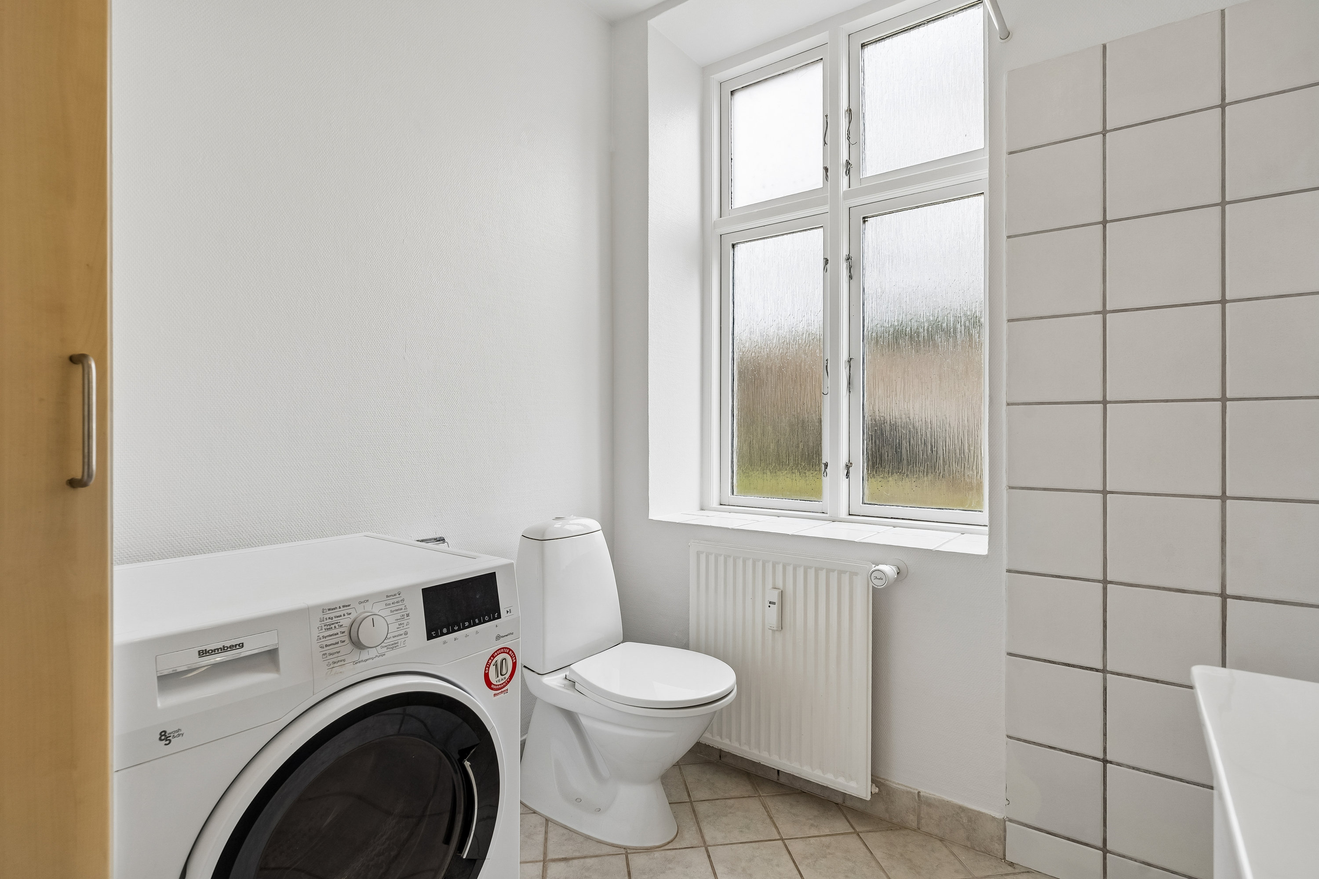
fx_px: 659
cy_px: 440
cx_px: 660
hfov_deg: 90.0
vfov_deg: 67.4
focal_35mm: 18
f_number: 8
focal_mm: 18
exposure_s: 1/40
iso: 200
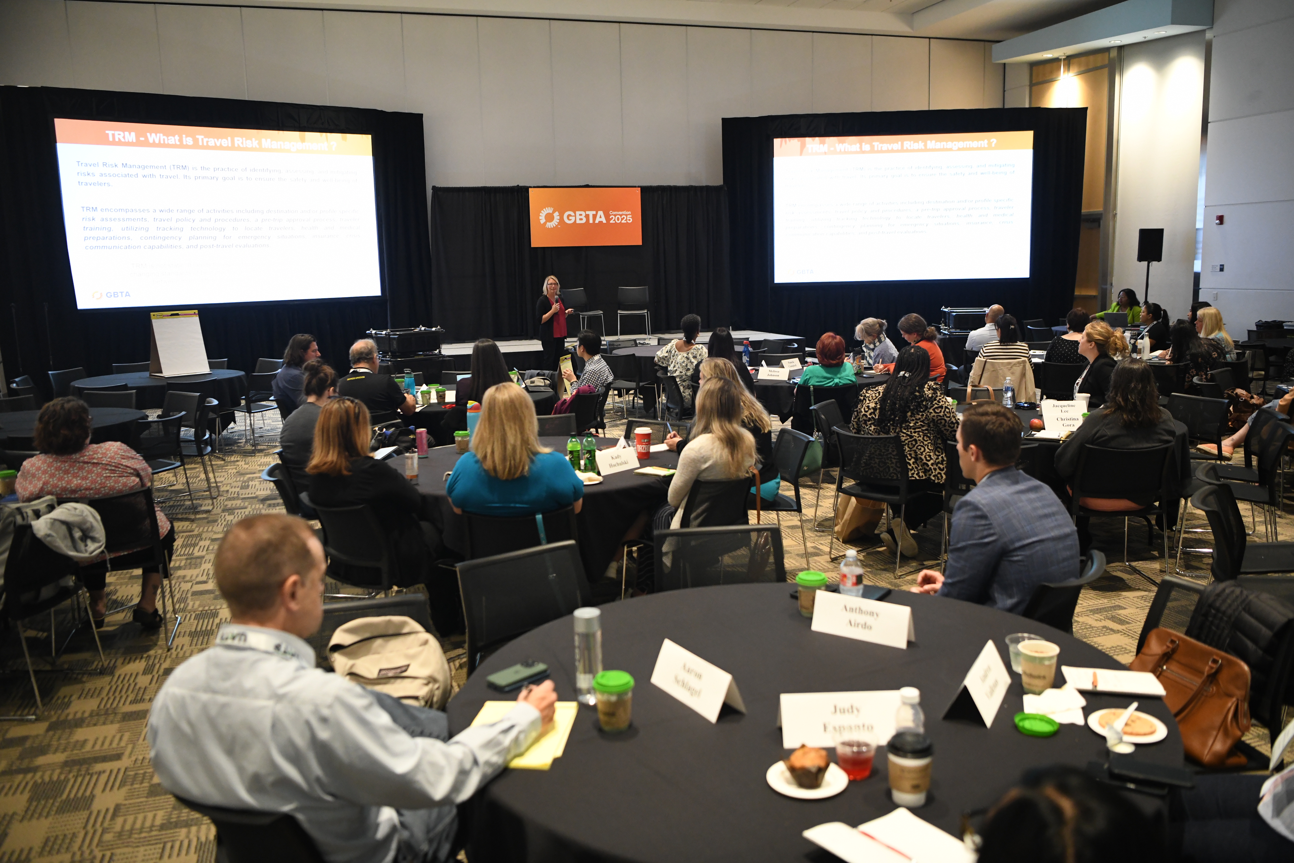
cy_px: 432
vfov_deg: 43.6
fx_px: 1078
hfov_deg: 61.9
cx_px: 647
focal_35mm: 30
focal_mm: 30
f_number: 2.8
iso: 3200
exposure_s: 1/100
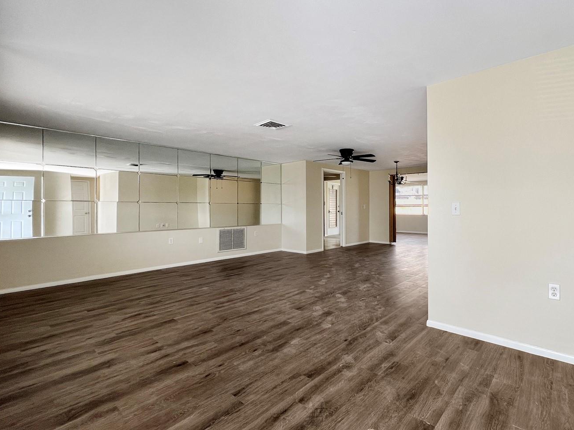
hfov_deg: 93.1
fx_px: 265
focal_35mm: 16
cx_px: 349
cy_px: 208
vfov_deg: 78.1
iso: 64
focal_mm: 1.57
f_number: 1.8
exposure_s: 1/99
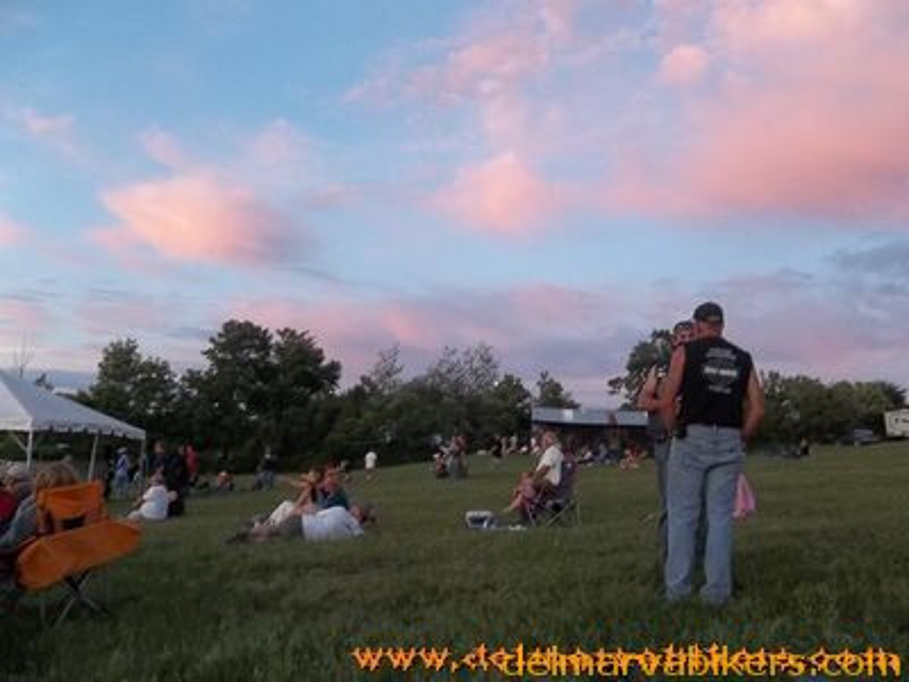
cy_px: 341
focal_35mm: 27
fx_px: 709
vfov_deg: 51.4
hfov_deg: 65.3
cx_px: 454
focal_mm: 4.9
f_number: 3.5
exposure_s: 1/30
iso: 134
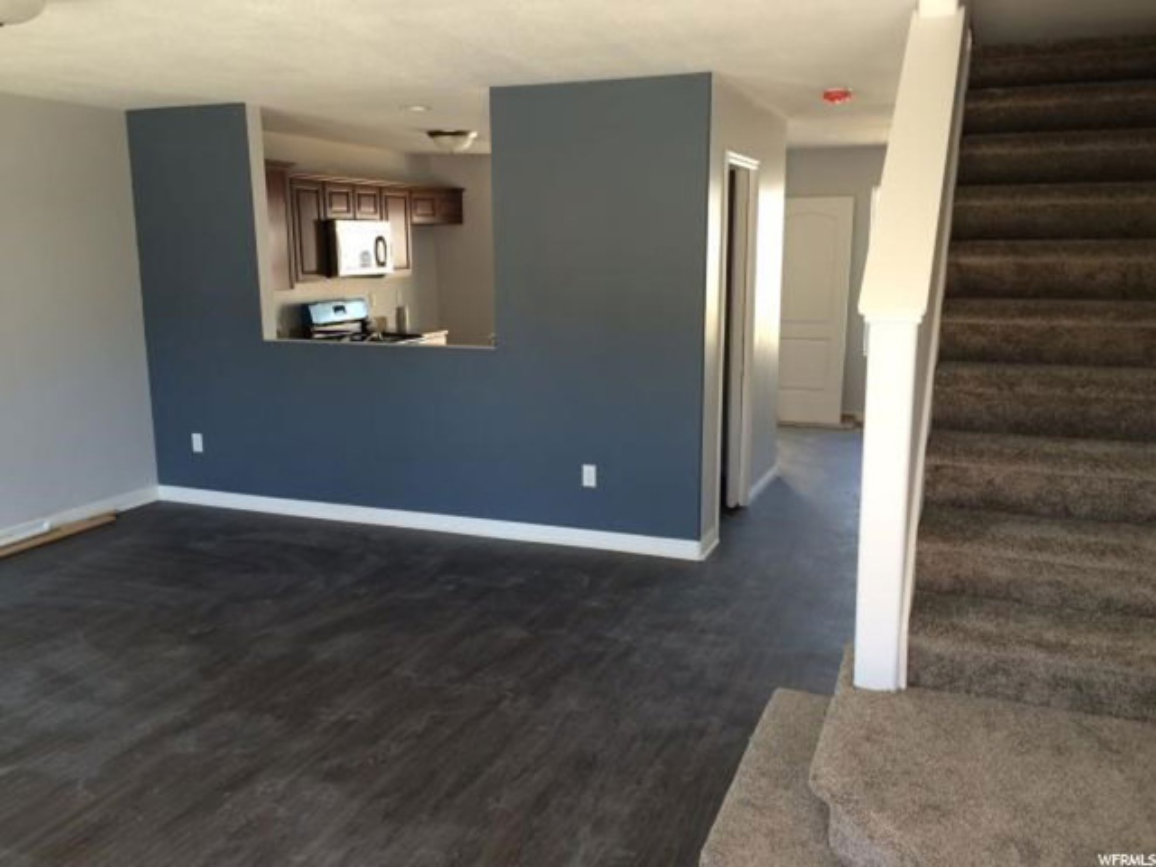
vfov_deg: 48.2
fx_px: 968
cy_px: 434
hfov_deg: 61.7
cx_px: 578
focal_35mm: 29
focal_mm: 4.15
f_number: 2.2
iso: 40
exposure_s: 1/30
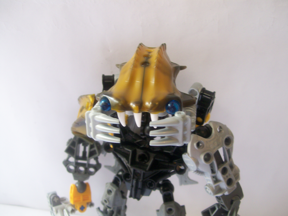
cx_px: 144
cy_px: 108
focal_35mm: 36
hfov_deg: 51.4
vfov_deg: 39.7
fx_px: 300
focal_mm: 6
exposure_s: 1/32
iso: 92
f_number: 2.7
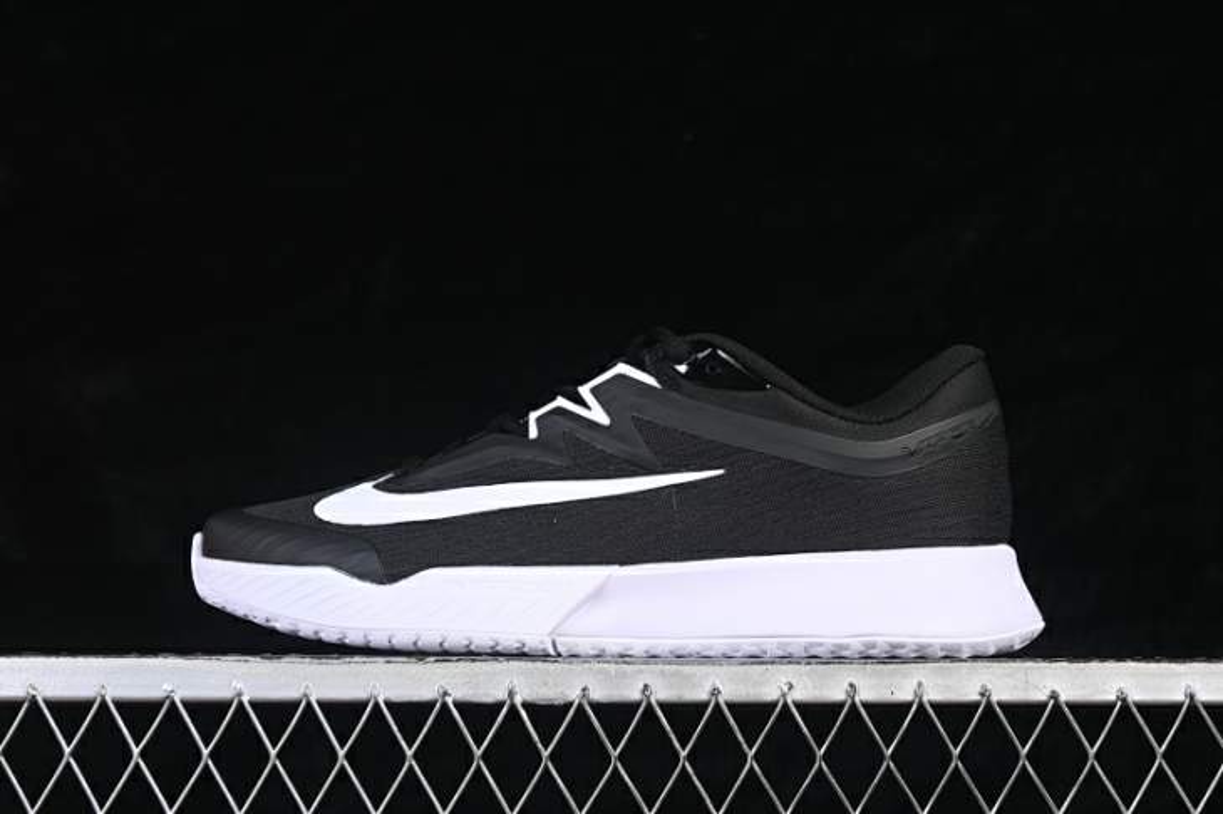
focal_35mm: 75
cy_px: 407
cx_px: 612
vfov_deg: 18.2
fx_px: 2547
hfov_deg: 27.0
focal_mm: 50
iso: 160
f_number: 6.3
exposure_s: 1/60
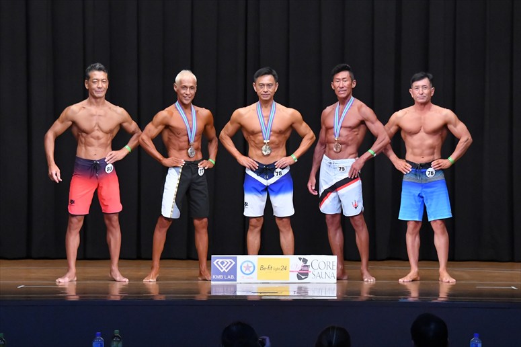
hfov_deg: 12.2
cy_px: 174
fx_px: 2430
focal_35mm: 168
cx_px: 260
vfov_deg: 8.2
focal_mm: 112
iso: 8000
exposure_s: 1/400
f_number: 5.6
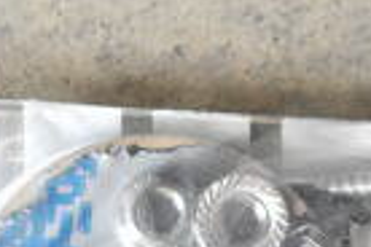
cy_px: 369
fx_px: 2125
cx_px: 223
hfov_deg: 10.0
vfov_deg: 6.6
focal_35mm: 206
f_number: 5.6
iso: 1600
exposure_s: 1/125
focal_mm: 31
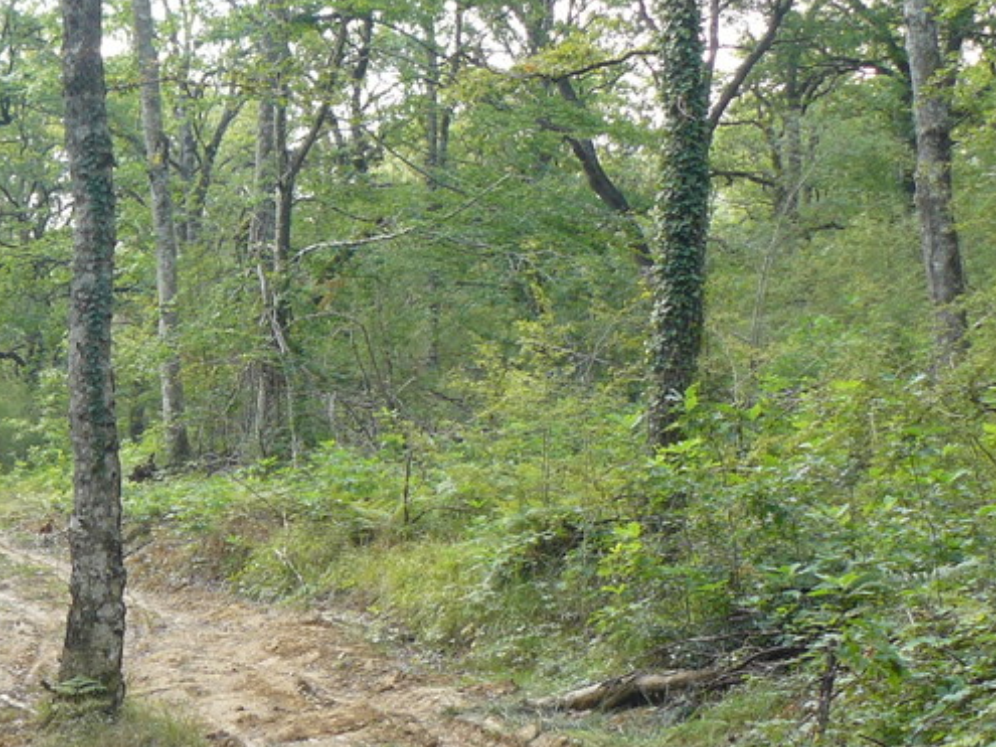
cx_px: -74
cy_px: 506
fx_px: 2301
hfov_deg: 23.1
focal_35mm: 80
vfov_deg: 18.4
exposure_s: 1/40
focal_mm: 6
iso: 100
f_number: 4
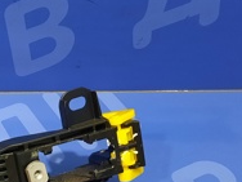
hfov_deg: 20.0
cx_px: -116
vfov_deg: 16.9
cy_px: 188
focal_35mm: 85
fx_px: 594
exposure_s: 1/33
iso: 400
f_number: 2
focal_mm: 4.6
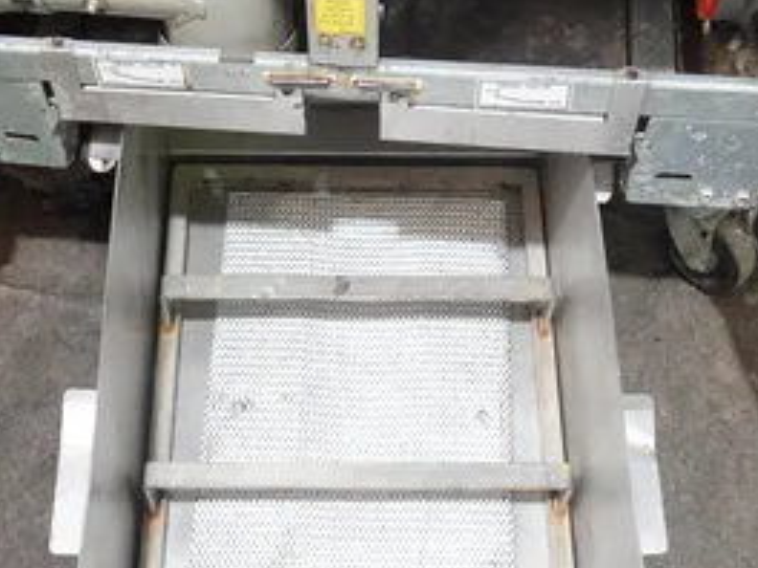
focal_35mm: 54
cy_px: 456
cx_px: 380
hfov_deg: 35.5
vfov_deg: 26.5
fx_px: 1182
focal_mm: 13.56
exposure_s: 1/40
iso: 2000
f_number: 3.5
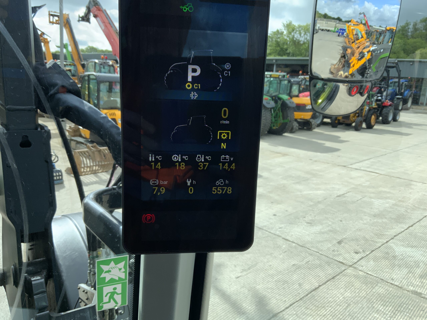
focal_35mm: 29
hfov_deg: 61.7
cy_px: 160
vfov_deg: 48.2
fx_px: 358
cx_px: 214
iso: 16
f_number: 1.8
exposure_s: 1/545
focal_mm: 3
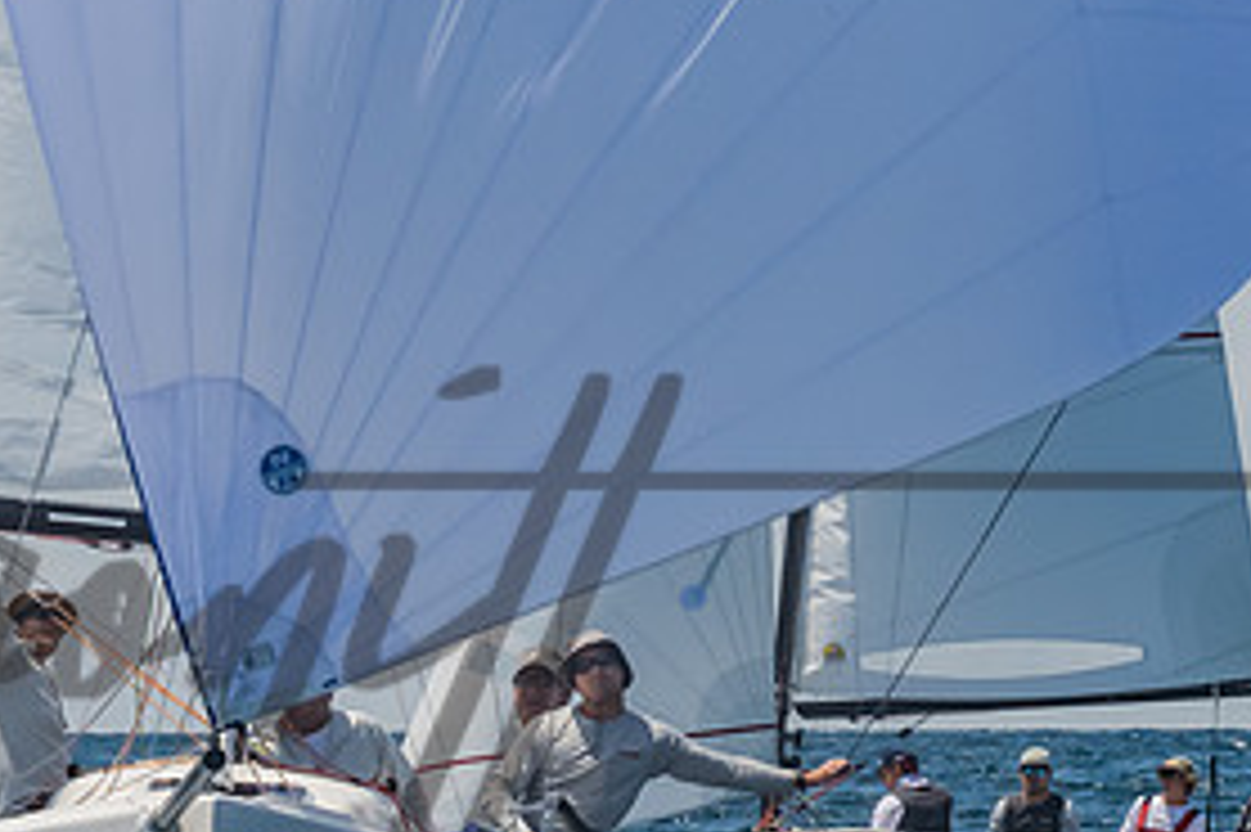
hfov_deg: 5.1
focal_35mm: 405
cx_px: -8
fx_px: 14065
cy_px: 586
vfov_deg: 3.4
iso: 640
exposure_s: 1/1000
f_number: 14
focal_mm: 122
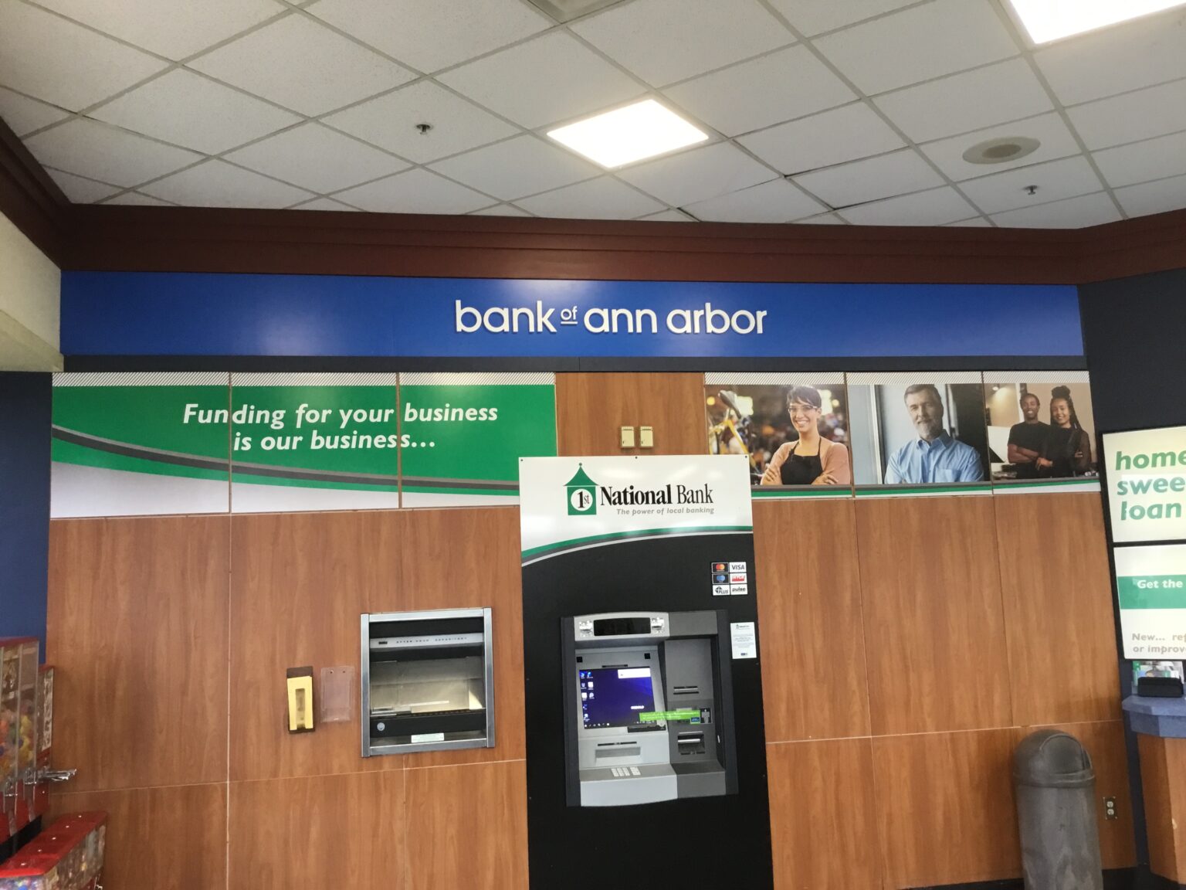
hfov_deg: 58.4
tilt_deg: +8.2
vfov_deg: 45.4
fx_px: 1062
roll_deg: +1.0
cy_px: 445
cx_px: 593
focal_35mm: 31
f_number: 2.4
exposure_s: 1/30
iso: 40
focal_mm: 3.3
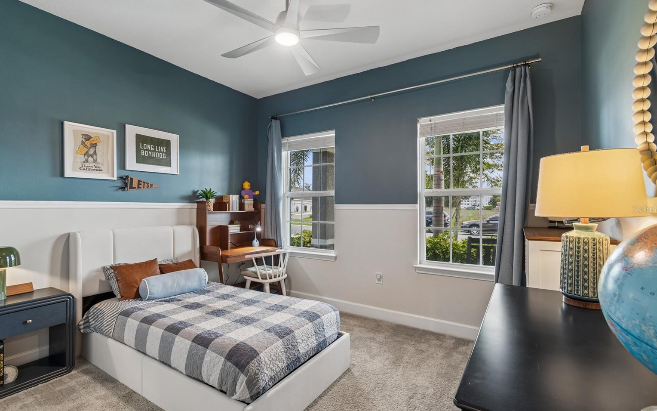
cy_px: 209
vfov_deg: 71.2
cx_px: 327
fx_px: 286
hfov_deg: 97.8
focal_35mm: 16
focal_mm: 10
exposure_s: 1/3.33
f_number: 7.1
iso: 100
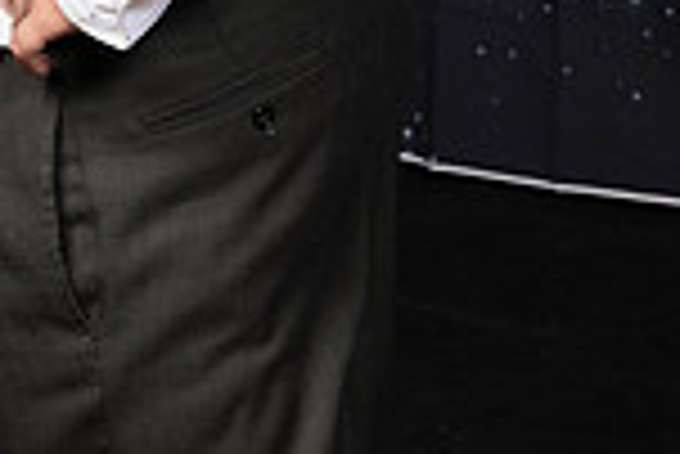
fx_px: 3157
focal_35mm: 167
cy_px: -544
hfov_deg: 12.2
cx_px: 135
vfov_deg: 7.8
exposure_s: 1/160
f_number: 9
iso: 320
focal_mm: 56
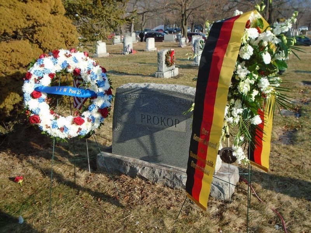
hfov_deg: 51.4
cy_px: 116
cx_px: 156
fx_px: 323
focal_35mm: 36
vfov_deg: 39.7
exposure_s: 1/500
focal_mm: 6.4
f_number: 3.8
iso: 100
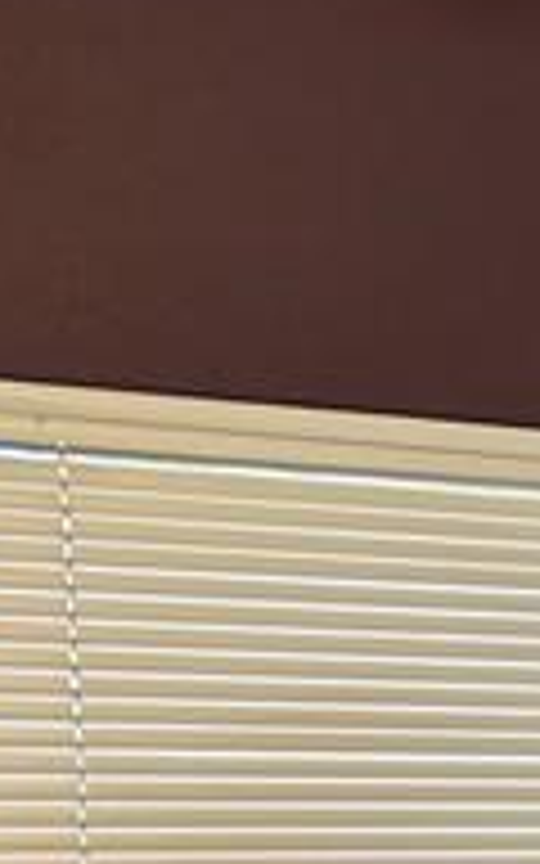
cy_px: 1233
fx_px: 3461
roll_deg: +0.6
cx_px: 1958
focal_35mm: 147
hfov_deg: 7.2
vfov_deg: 13.5
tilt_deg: -6.6
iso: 80
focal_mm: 5.7
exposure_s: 1/60
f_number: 1.5
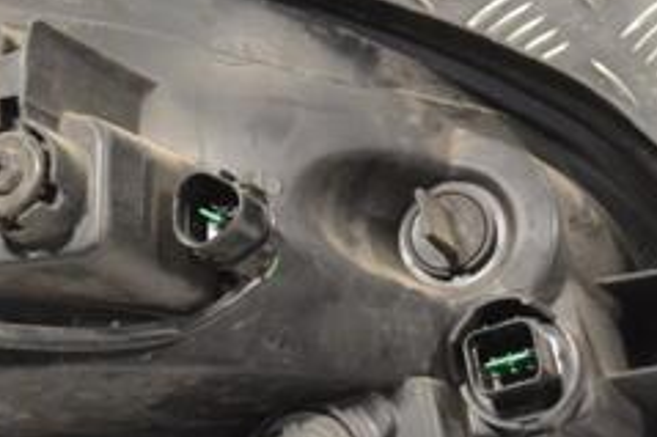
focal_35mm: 98
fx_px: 1787
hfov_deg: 20.6
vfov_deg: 13.9
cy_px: 220
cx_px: 140
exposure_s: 1/160
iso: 3200
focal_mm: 26
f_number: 6.3
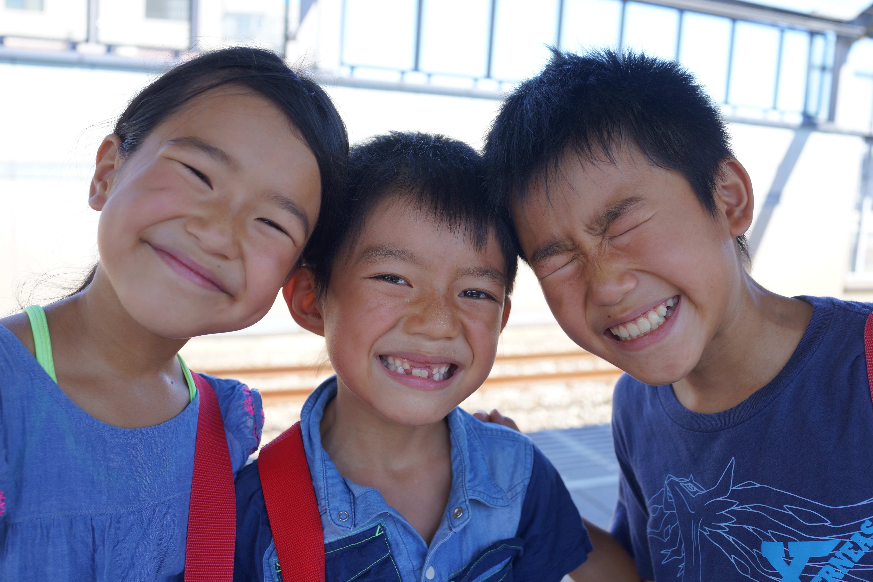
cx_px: 436
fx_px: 849
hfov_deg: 54.4
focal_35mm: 35
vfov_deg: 37.9
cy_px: 291
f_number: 5
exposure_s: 1/80
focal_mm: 35
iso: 100
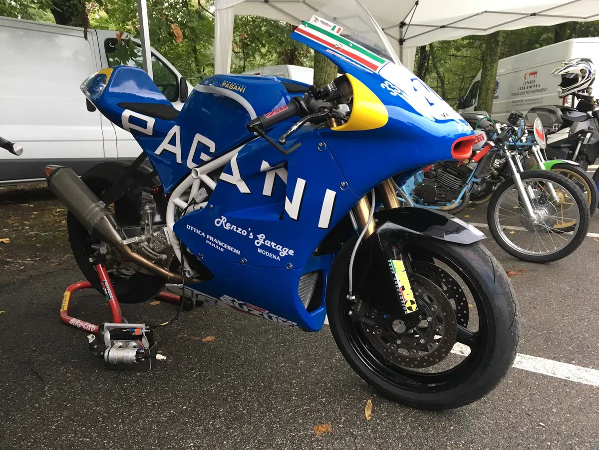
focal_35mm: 29
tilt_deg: -10.9
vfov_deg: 48.2
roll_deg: -1.0
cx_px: 300
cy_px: 225
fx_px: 502
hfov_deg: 61.7
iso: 40
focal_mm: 4.15
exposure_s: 1/33
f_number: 2.2
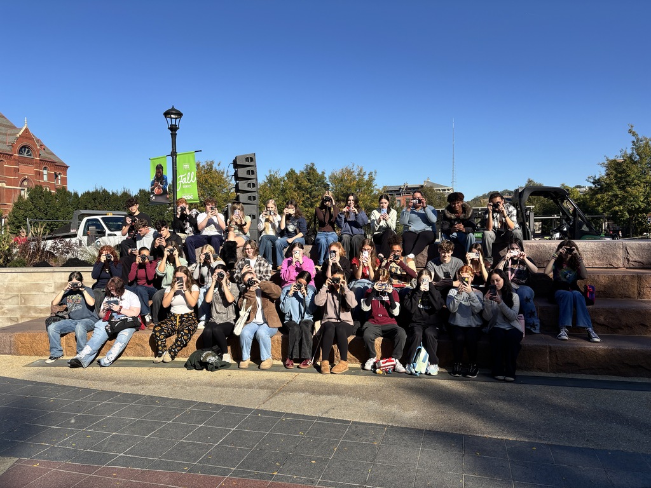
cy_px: 244
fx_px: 489
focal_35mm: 26
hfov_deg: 67.3
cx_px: 326
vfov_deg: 53.1
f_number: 1.6
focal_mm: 5.96
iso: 50
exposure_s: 1/3021
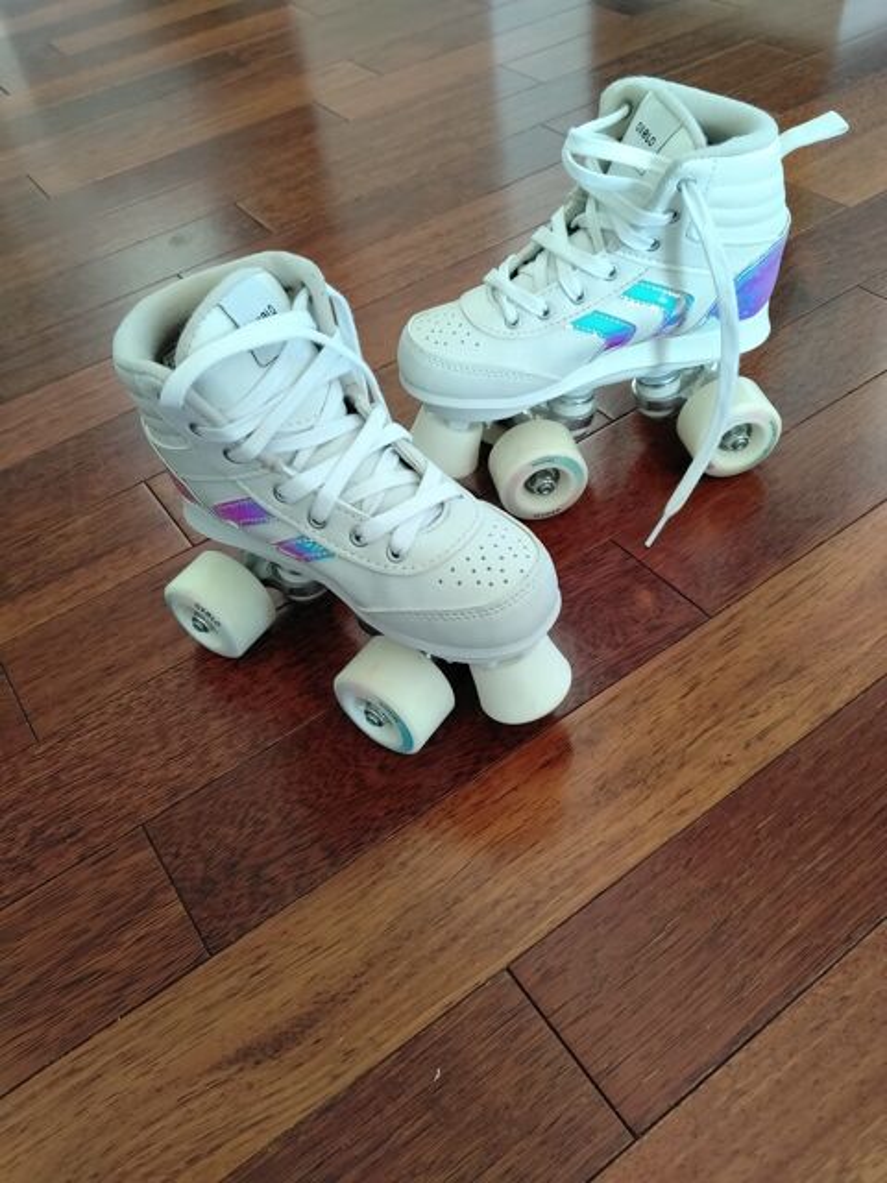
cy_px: 592
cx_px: 444
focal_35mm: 27
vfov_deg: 65.3
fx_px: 922
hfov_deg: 51.4
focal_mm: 4.05
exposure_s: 1/50
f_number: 1.8
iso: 466
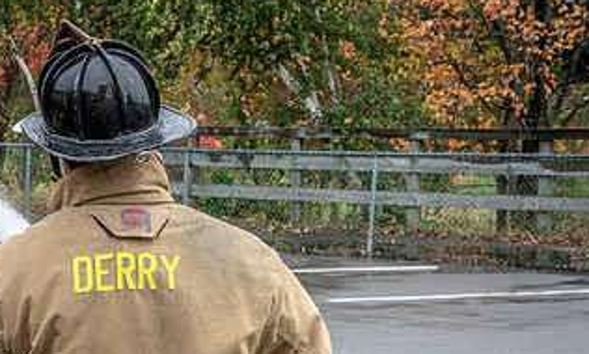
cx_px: 60
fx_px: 1922
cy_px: 292
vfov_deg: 10.5
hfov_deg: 17.2
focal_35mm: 121
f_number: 8
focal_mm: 42
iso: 1600
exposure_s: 1/1000
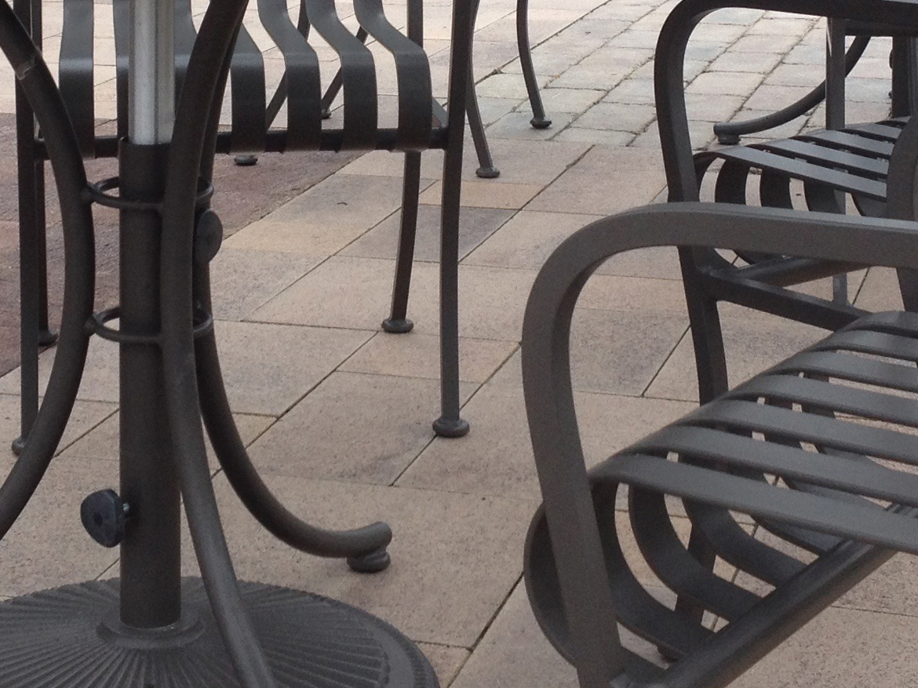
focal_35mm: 96
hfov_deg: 20.4
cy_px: -4
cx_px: 399
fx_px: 2545
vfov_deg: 15.1
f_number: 2.4
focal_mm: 4.28
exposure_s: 1/196
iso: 50
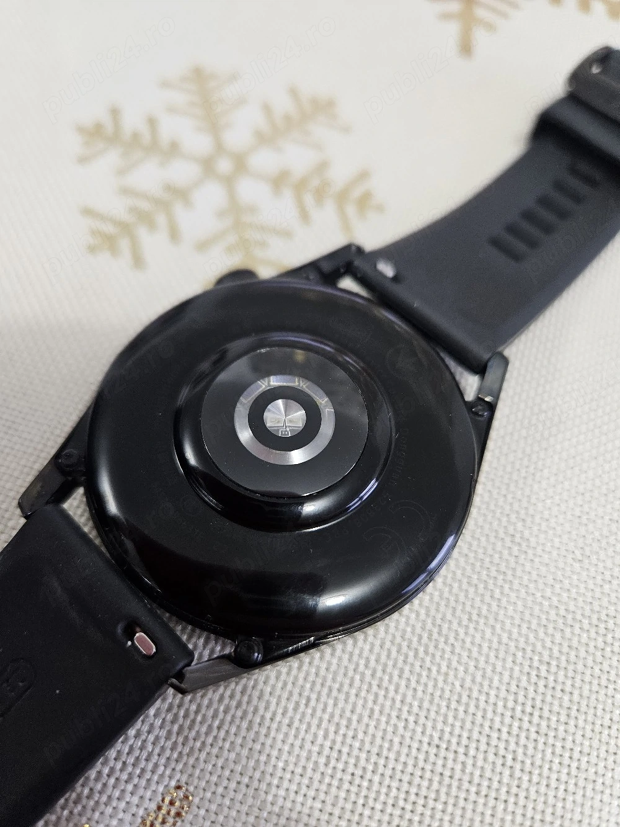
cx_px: 310
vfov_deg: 73.9
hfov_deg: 58.9
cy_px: 414
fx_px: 549
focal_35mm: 23
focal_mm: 5.4
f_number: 1.8
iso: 400
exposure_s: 1/101
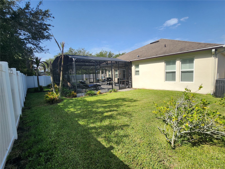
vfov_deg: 89.9
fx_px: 84
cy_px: 84
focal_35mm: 13
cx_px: 112
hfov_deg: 106.2
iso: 32
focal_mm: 1.7
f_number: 2.2
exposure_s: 1/1044
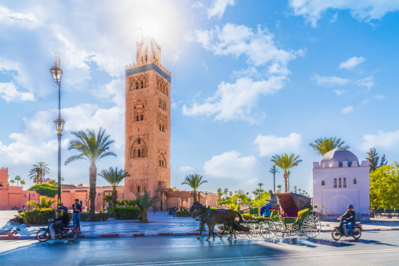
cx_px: 200
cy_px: 133
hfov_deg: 73.7
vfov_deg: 53.2
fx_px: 266
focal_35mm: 24
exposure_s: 1/800
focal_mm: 24
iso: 160
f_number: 11
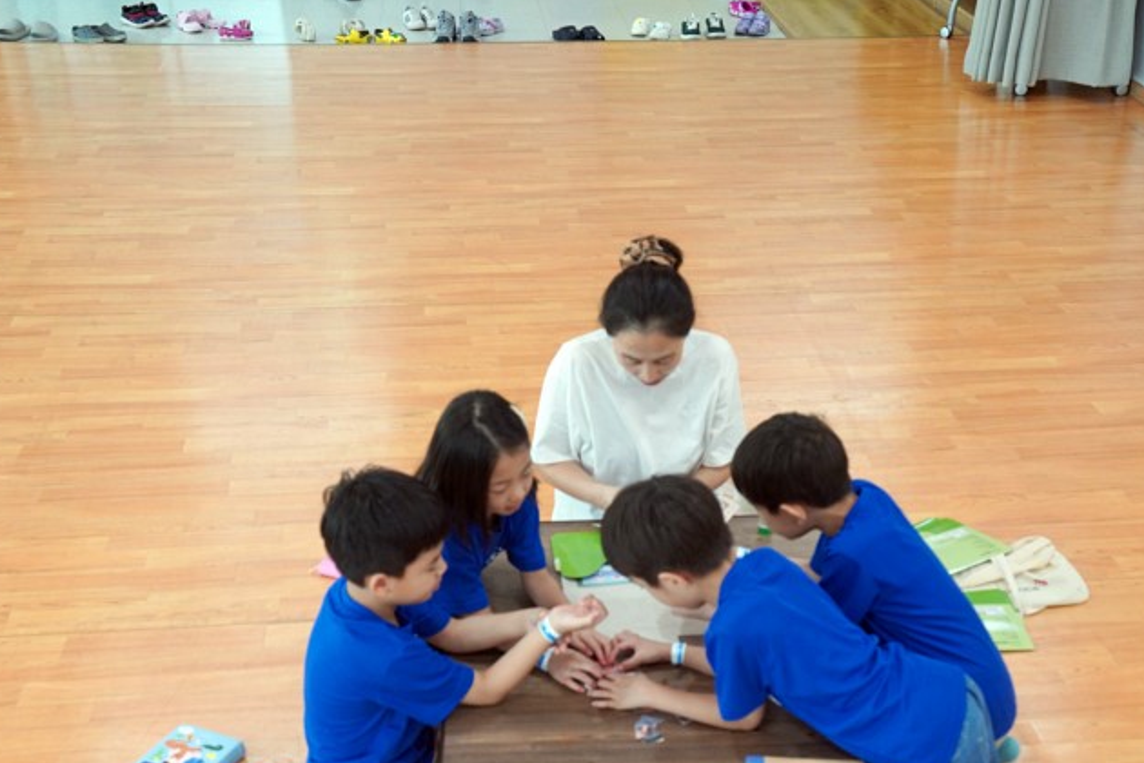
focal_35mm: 50
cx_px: 645
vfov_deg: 26.8
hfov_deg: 39.5
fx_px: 1589
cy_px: 540
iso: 1250
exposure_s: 1/160
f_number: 4
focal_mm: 35
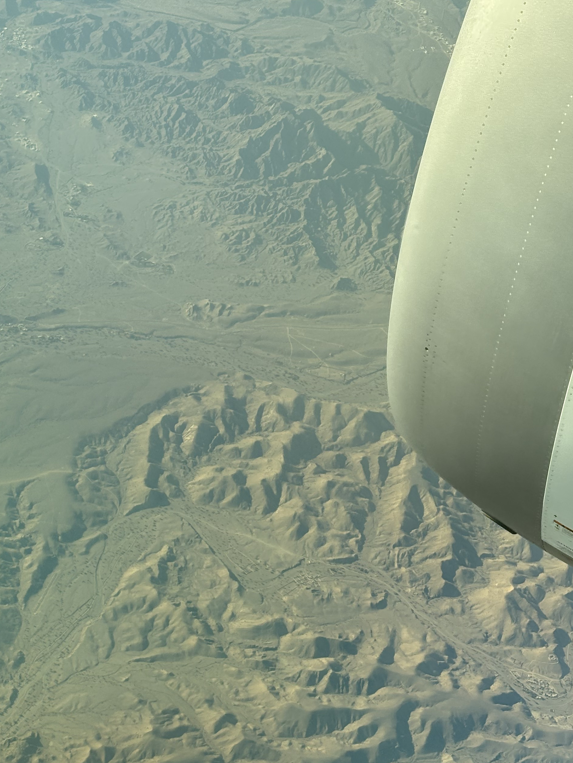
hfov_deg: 17.7
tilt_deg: -39.9
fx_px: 1832
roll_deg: -15.4
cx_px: 202
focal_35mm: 83
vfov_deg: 23.4
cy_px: 522
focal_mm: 5.96
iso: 32
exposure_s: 1/1032
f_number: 1.6
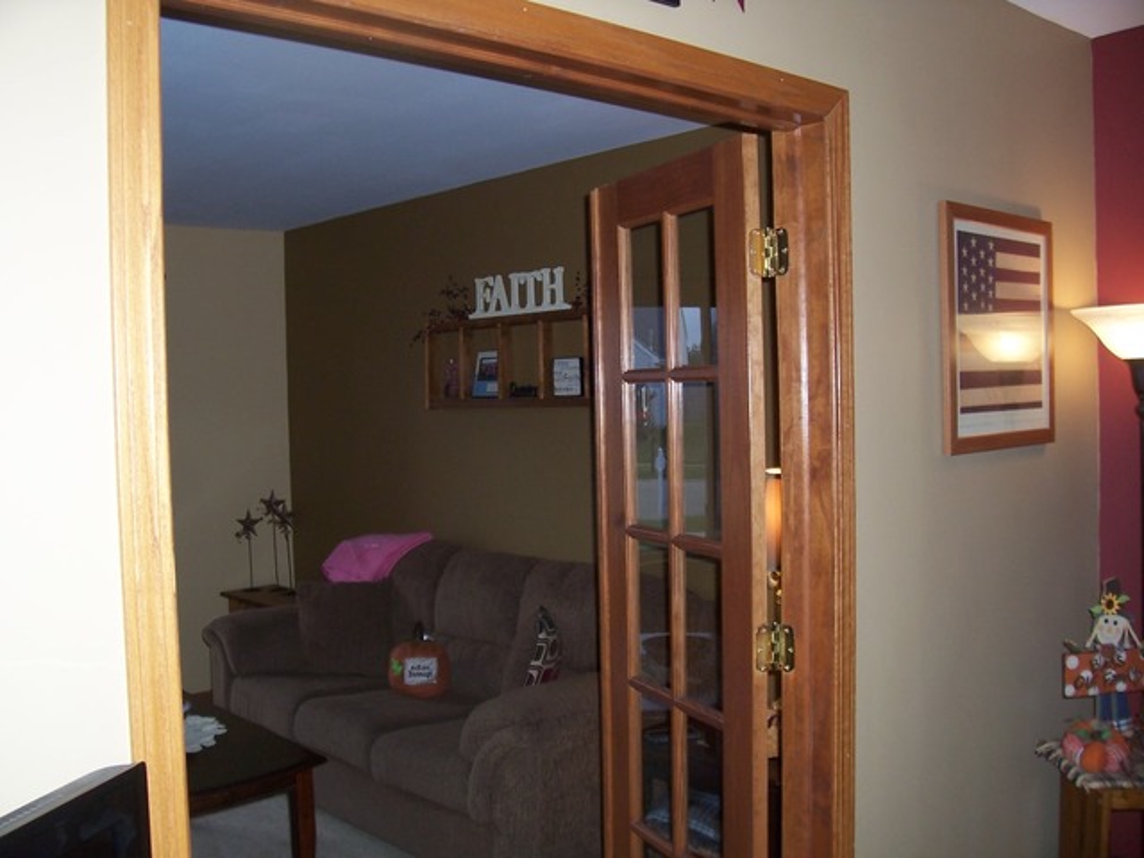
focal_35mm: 34
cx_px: 572
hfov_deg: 54.0
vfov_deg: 41.8
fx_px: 1124
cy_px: 429
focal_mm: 5.6
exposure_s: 1/60
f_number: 2.7
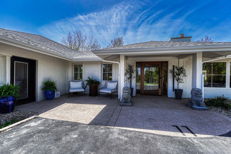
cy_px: 77
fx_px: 98
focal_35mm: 15
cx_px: 116
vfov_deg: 76.6
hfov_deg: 99.6
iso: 400
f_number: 8
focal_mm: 15.2
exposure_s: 1/8000
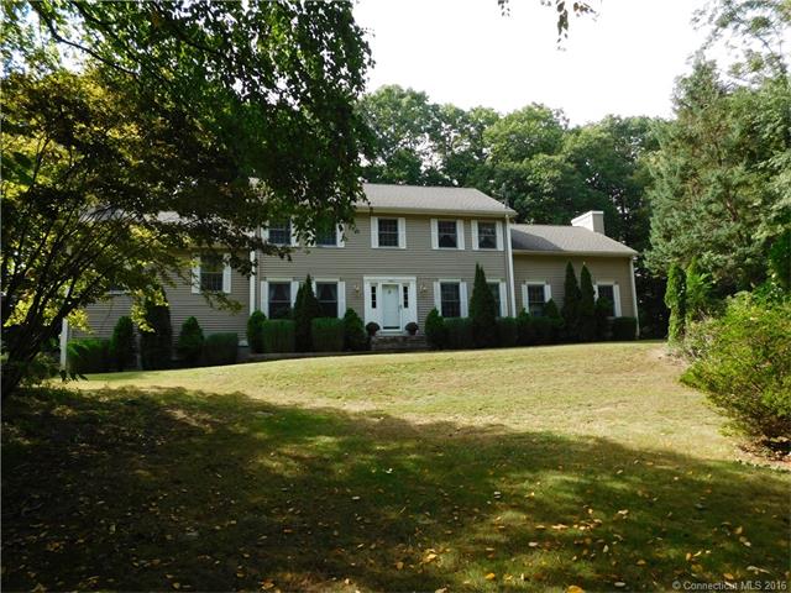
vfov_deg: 58.9
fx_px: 526
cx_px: 396
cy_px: 296
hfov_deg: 73.9
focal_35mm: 23
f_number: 3
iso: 125
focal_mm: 4
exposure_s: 1/400
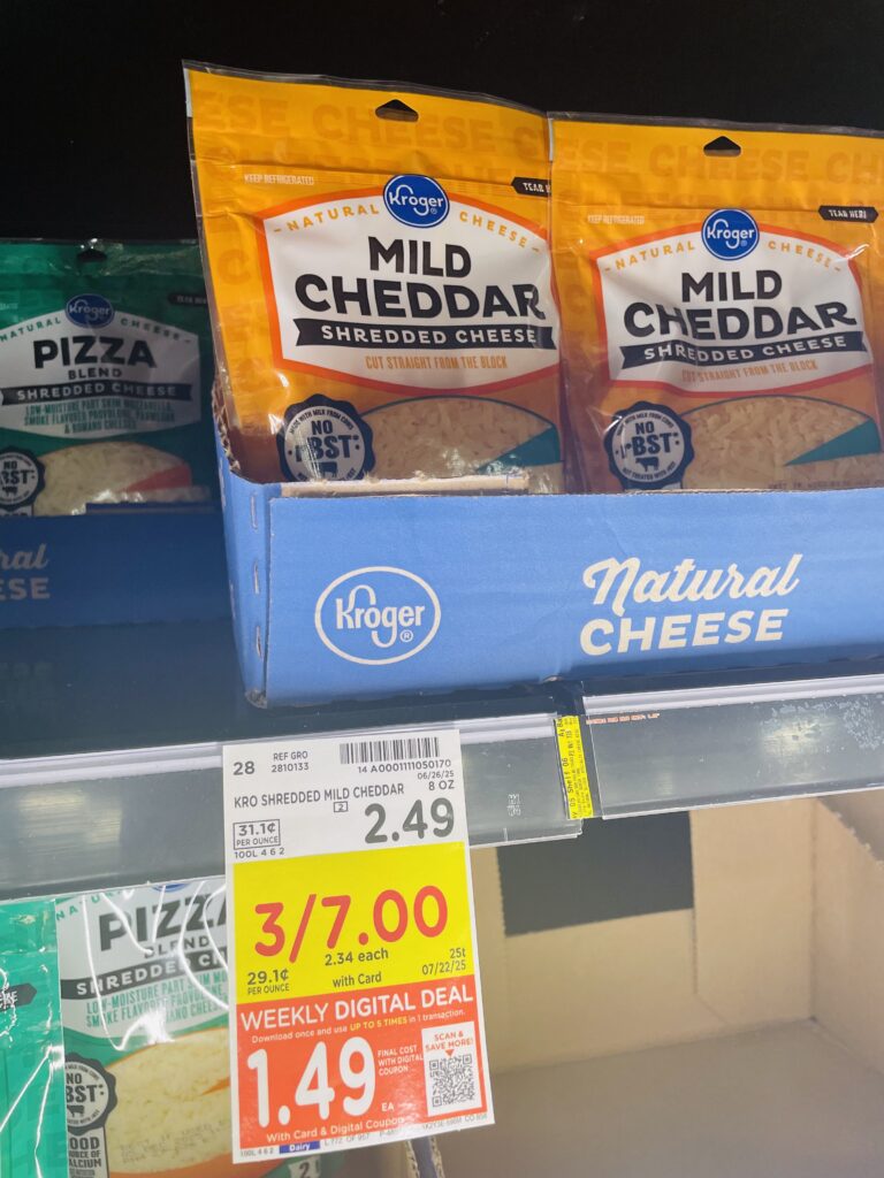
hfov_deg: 53.1
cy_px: 589
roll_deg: +3.8
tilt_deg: -4.3
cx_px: 442
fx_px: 885
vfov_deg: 67.3
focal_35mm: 26
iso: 125
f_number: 1.6
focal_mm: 4.2
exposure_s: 1/112
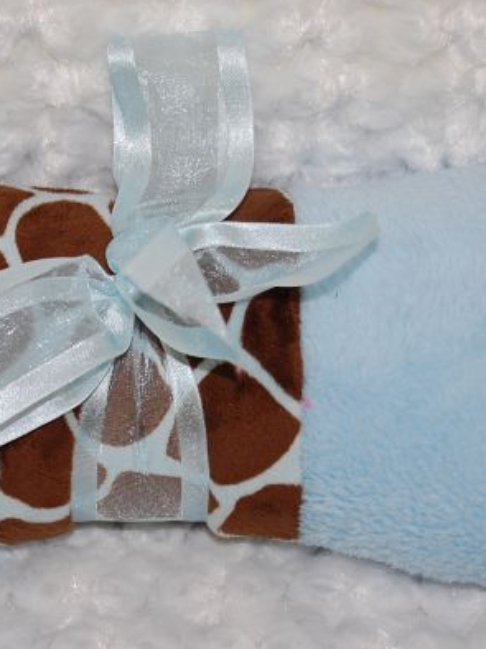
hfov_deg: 12.2
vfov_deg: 16.3
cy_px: 322
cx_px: 115
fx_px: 2263
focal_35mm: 121
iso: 400
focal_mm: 55
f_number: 5.6
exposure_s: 1/60
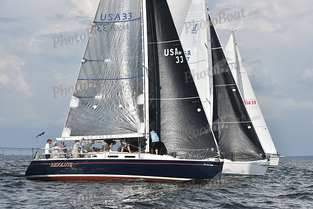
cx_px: 156
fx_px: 913
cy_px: 104
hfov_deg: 19.5
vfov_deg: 13.0
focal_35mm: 105
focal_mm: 105
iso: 320
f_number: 9
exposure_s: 1/1250
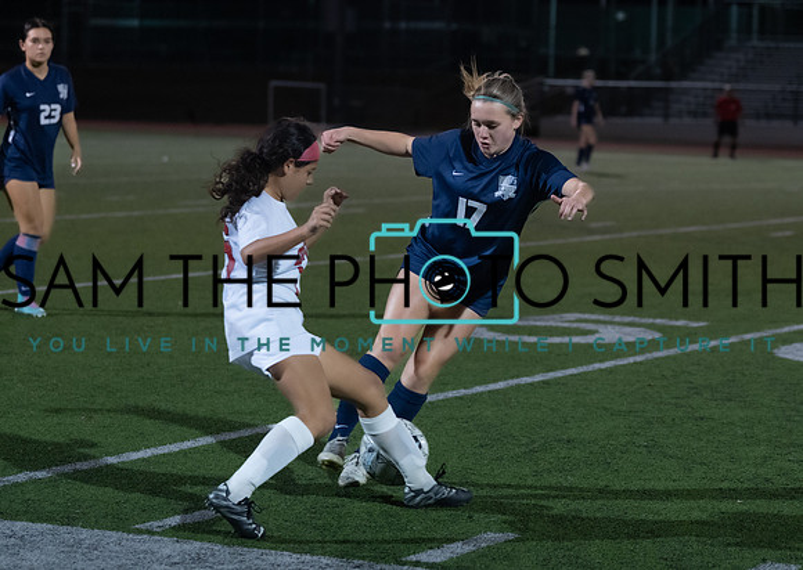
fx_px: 2753
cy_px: 269
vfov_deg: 11.8
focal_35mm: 121
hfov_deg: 16.6
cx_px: 440
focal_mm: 80
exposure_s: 1/1000
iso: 4000
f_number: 2.8
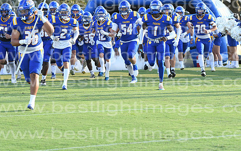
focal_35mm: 215
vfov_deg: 6.1
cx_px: 129
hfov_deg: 9.7
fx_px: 1413
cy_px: 43
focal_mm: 98
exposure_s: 1/500
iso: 360
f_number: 5.6
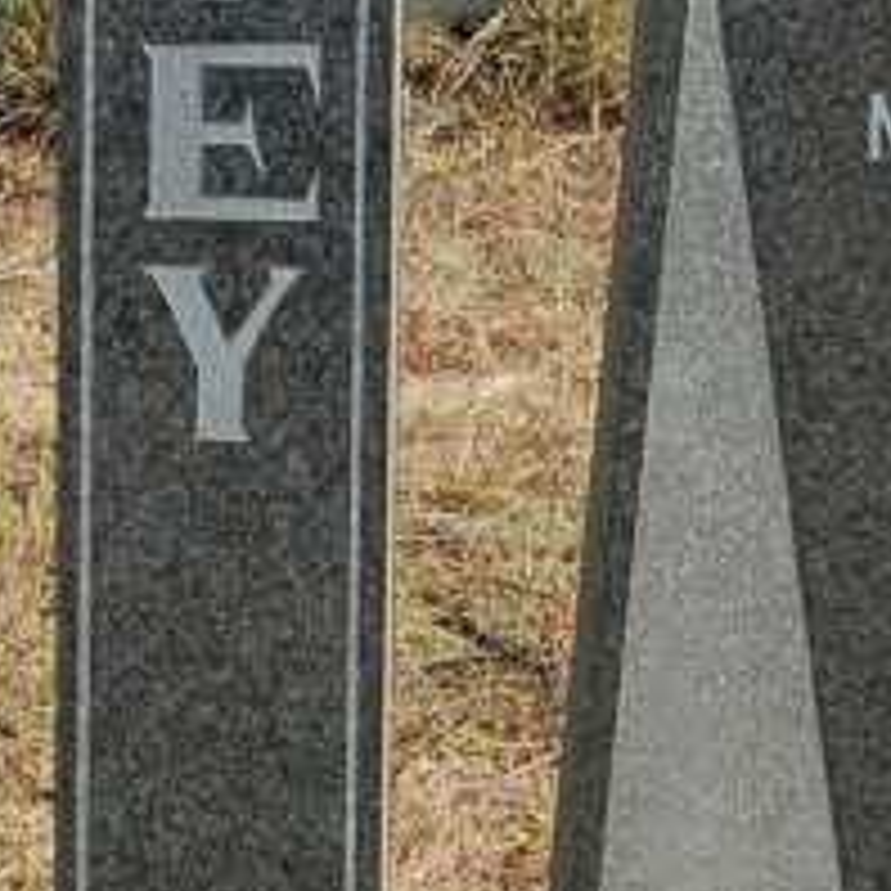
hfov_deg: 8.1
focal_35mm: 216
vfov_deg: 8.1
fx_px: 6290
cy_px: 52
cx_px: 252
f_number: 6.3
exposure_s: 1/400
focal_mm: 28
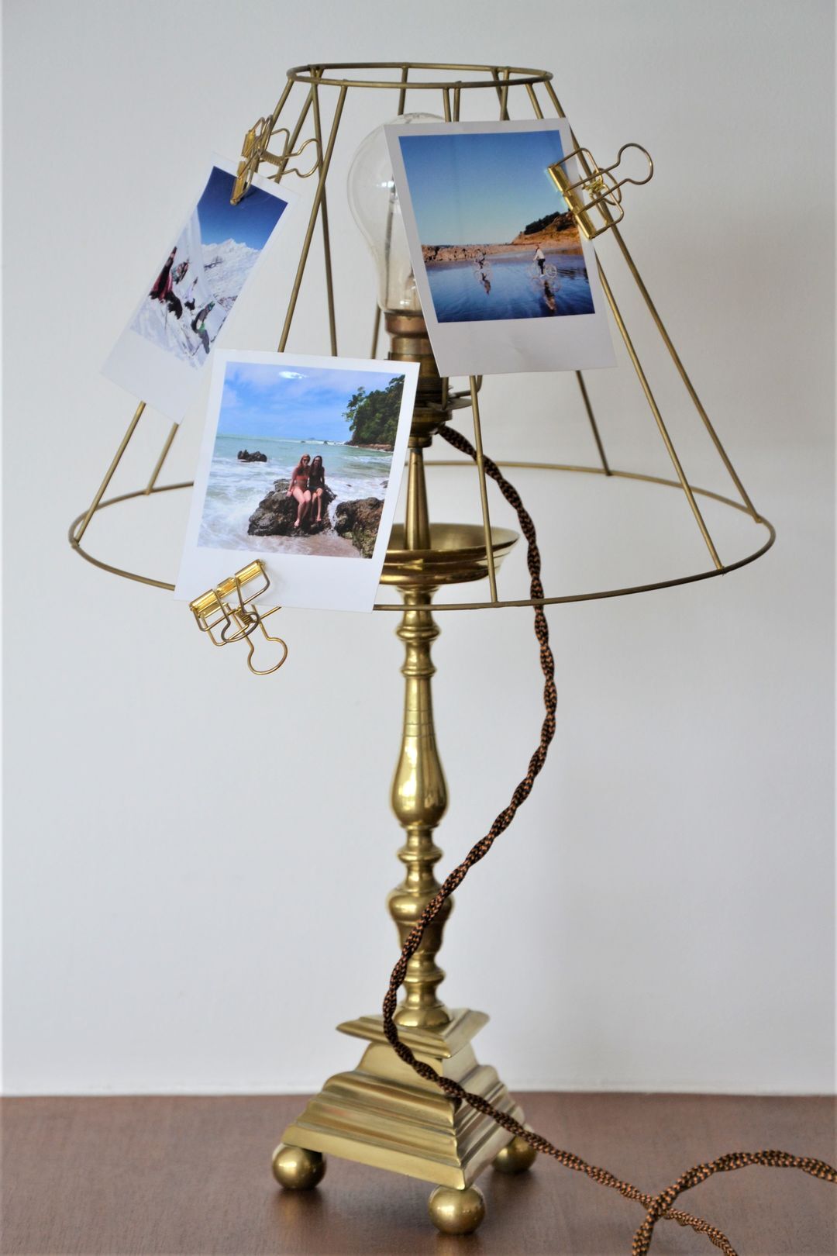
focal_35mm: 105
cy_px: 628
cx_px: 418
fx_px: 3662
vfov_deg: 19.5
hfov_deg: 13.0
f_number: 5.3
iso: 400
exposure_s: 1/125
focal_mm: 70
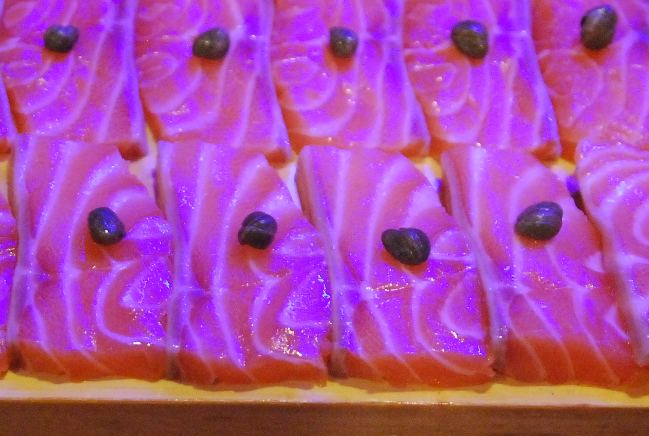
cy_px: 162
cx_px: 245
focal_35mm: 116
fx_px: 2095
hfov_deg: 17.6
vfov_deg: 11.9
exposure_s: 1/60
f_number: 4
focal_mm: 38
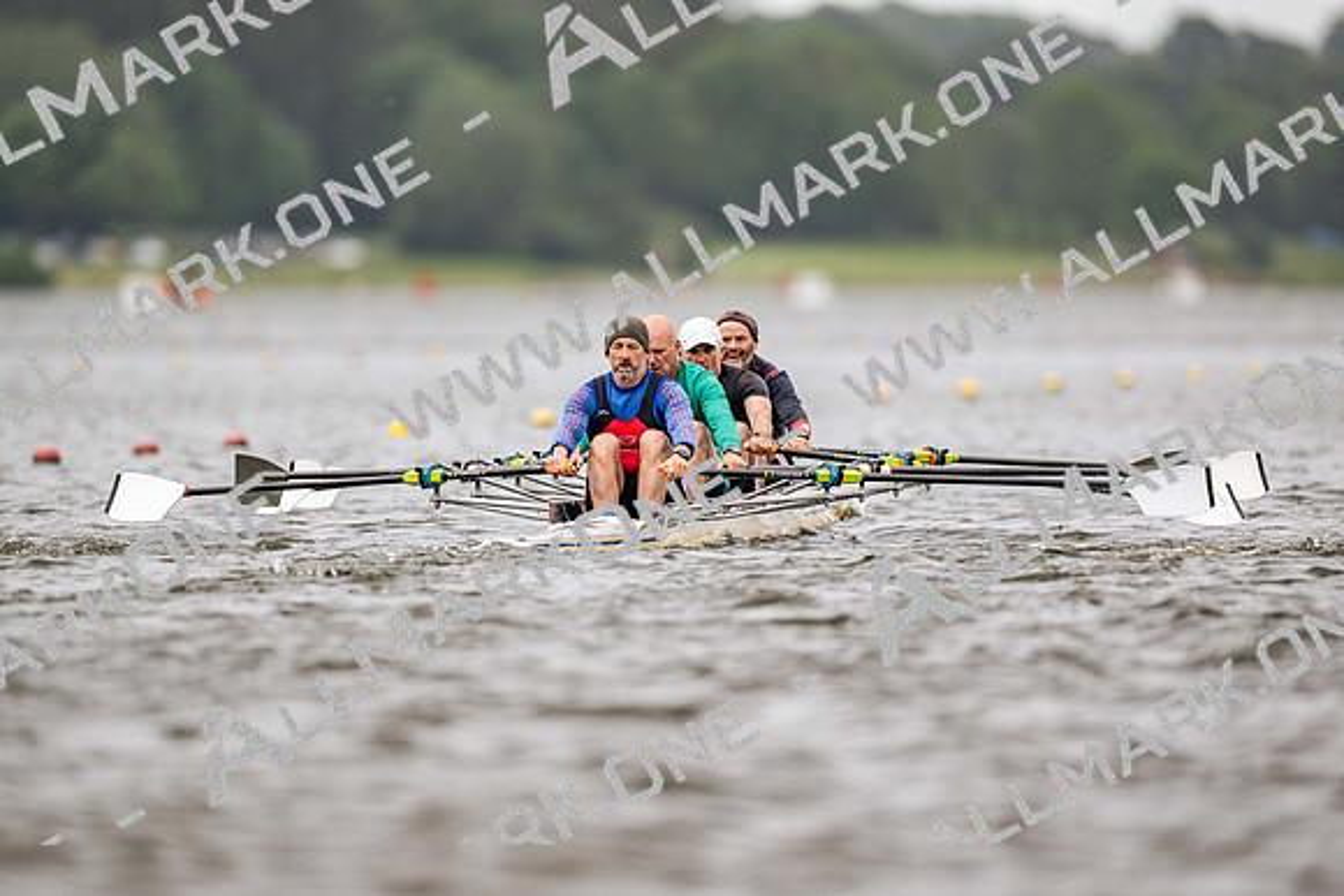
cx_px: 672
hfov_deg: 3.4
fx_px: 22404
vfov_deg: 2.3
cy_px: 448
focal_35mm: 600
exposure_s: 1/2500
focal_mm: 600
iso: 400
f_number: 4
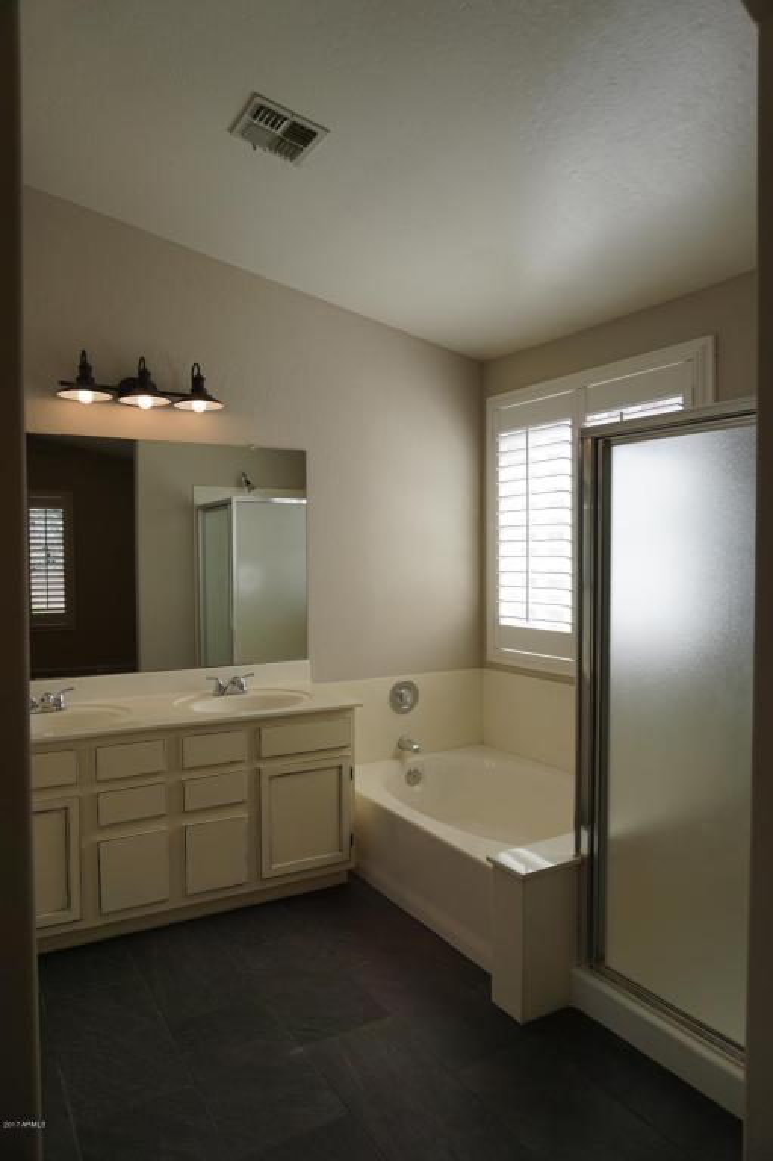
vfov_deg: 73.8
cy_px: 580
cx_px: 386
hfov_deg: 53.1
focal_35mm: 24
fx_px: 773
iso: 100
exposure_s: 1/200
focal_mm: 16
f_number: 4.5
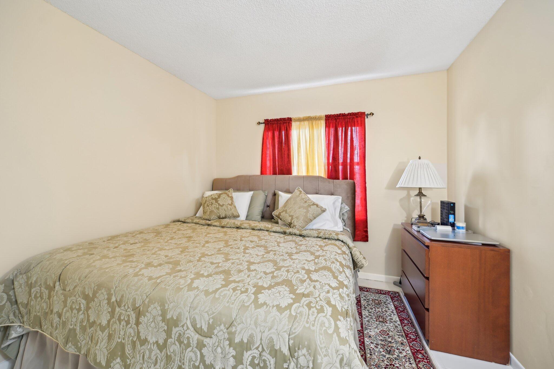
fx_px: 215
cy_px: 184
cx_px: 277
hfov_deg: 104.3
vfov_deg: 81.1
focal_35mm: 14
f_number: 5.6
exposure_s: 1/10
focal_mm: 14
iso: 400
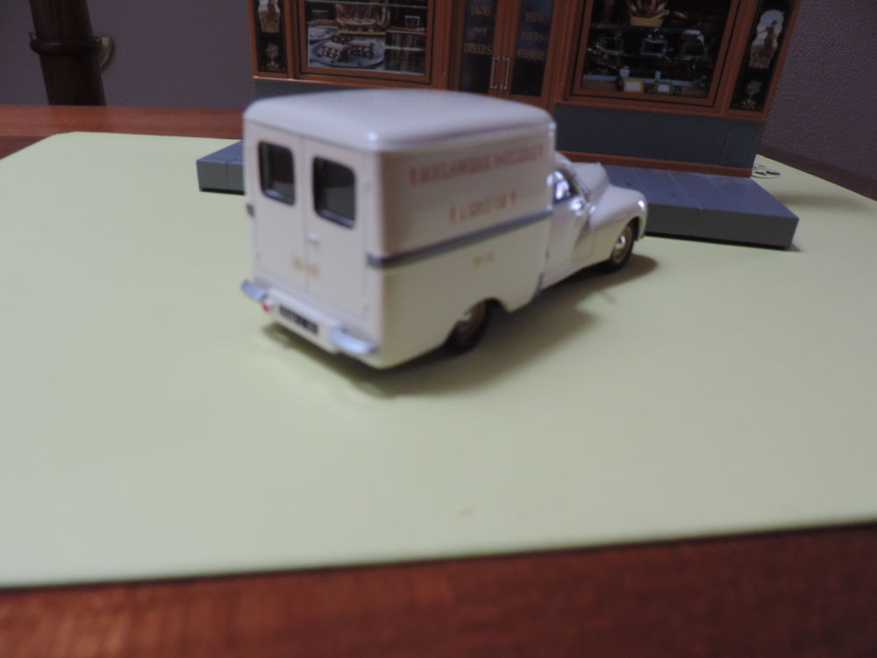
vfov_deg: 56.8
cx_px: 438
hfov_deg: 71.6
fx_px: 608
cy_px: 329
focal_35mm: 24
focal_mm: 4.3
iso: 400
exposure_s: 1/30
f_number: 3
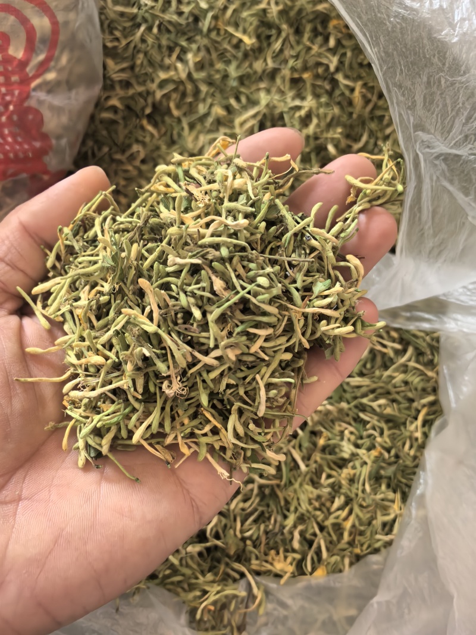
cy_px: 318
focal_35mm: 27
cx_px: 238
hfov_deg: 51.3
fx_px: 495
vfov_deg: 65.3
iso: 2500
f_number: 2
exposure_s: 1/500
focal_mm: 5.75
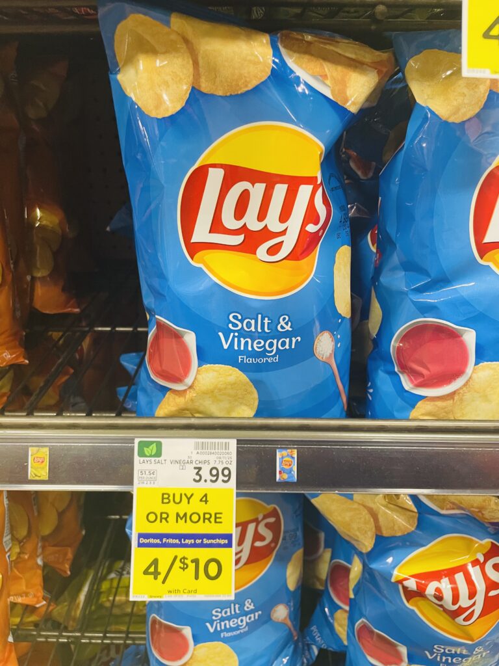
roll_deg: -0.5
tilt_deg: -27.5
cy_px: 333
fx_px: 500
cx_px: 250
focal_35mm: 26
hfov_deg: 53.1
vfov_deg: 67.3
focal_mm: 4.2
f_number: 1.6
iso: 200
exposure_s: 1/60
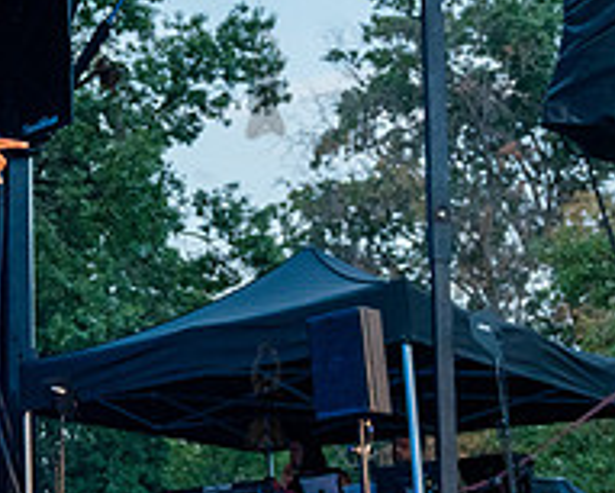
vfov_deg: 21.3
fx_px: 1311
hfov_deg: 23.4
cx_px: -178
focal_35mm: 72
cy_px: 236
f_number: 3.5
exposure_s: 1/320
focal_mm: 24
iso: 2000
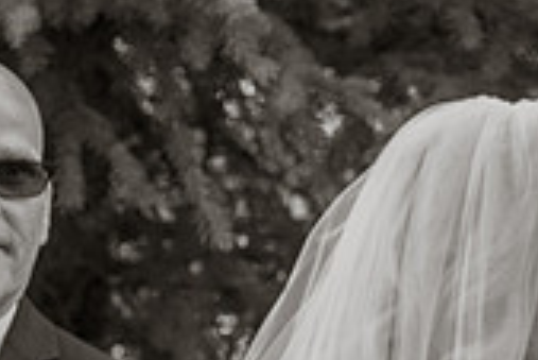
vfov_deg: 3.7
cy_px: 279
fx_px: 5639
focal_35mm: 377
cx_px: 1103
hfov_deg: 5.3
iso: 320
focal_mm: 85
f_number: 5.6
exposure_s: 1/500
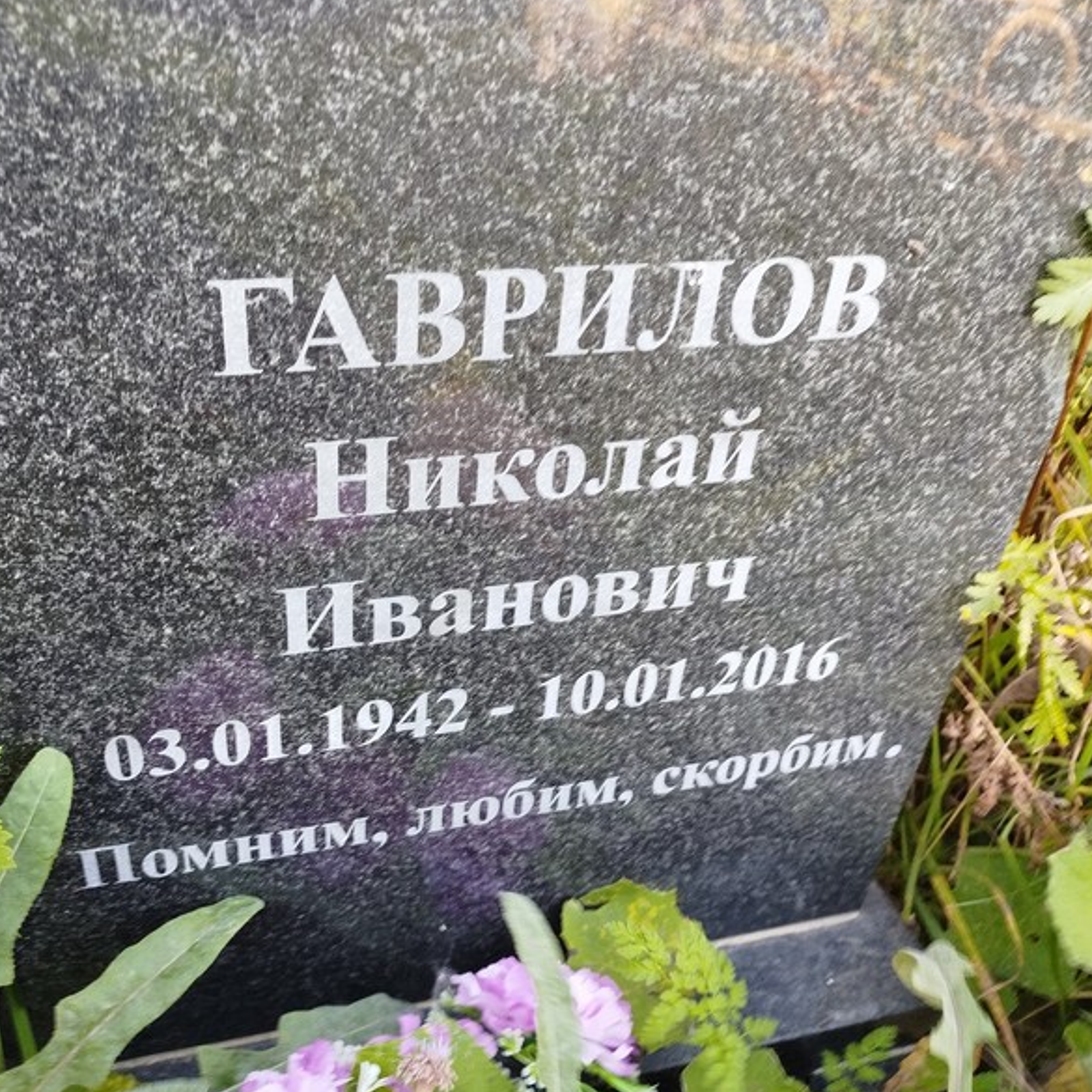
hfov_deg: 55.3
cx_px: 452
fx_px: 1035
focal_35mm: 29
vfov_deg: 55.6
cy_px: 539
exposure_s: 1/33
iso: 125
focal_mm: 5.31
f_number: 1.7
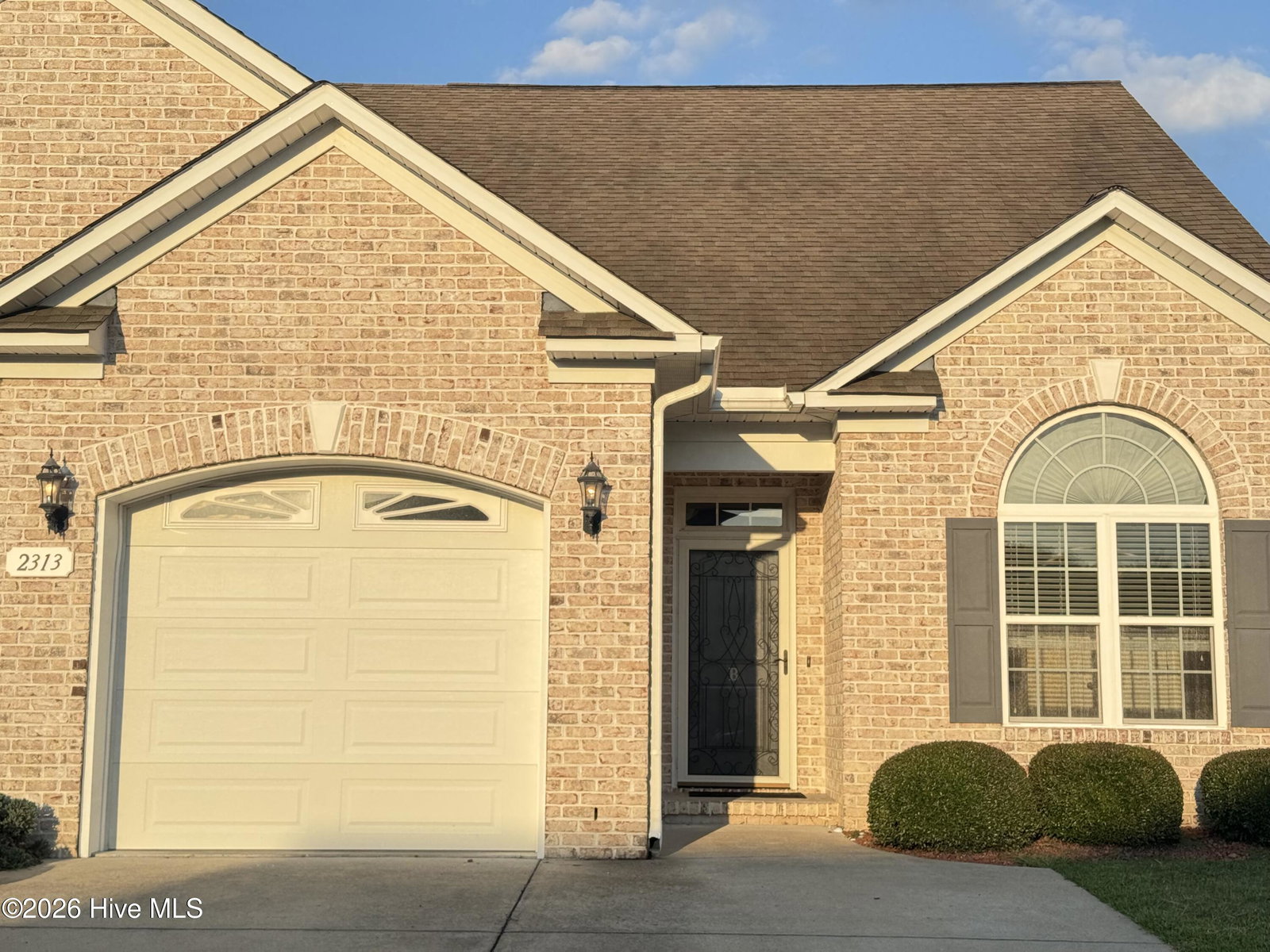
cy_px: 476
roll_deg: -0.8
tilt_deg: +7.1
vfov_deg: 30.3
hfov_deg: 39.7
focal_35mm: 48
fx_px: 1761
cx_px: 635
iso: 64
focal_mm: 6.76
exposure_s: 1/1923
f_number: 1.78
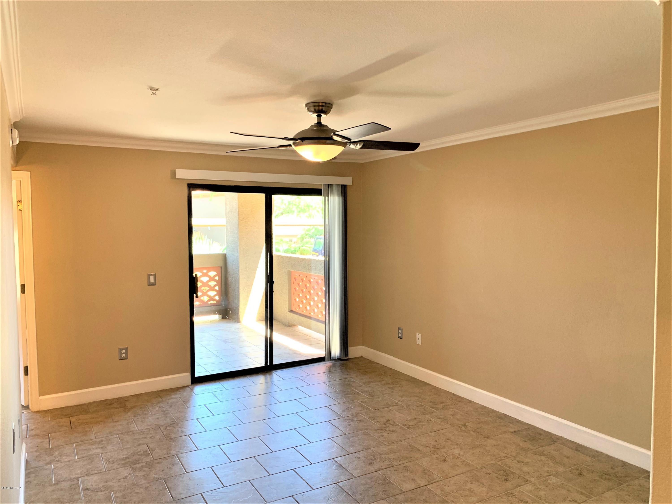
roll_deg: +0.9
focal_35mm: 26
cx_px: 336
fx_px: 505
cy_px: 252
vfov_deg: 53.1
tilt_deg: -2.2
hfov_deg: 67.3
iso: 80
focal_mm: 4.25
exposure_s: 1/60
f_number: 1.8
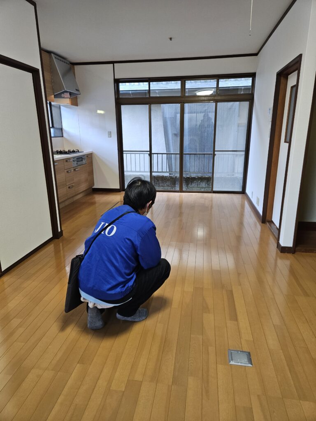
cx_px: 158
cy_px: 210
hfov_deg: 58.9
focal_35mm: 23
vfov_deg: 73.9
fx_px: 280
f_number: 1.8
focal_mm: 5.4
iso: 320
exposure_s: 1/120
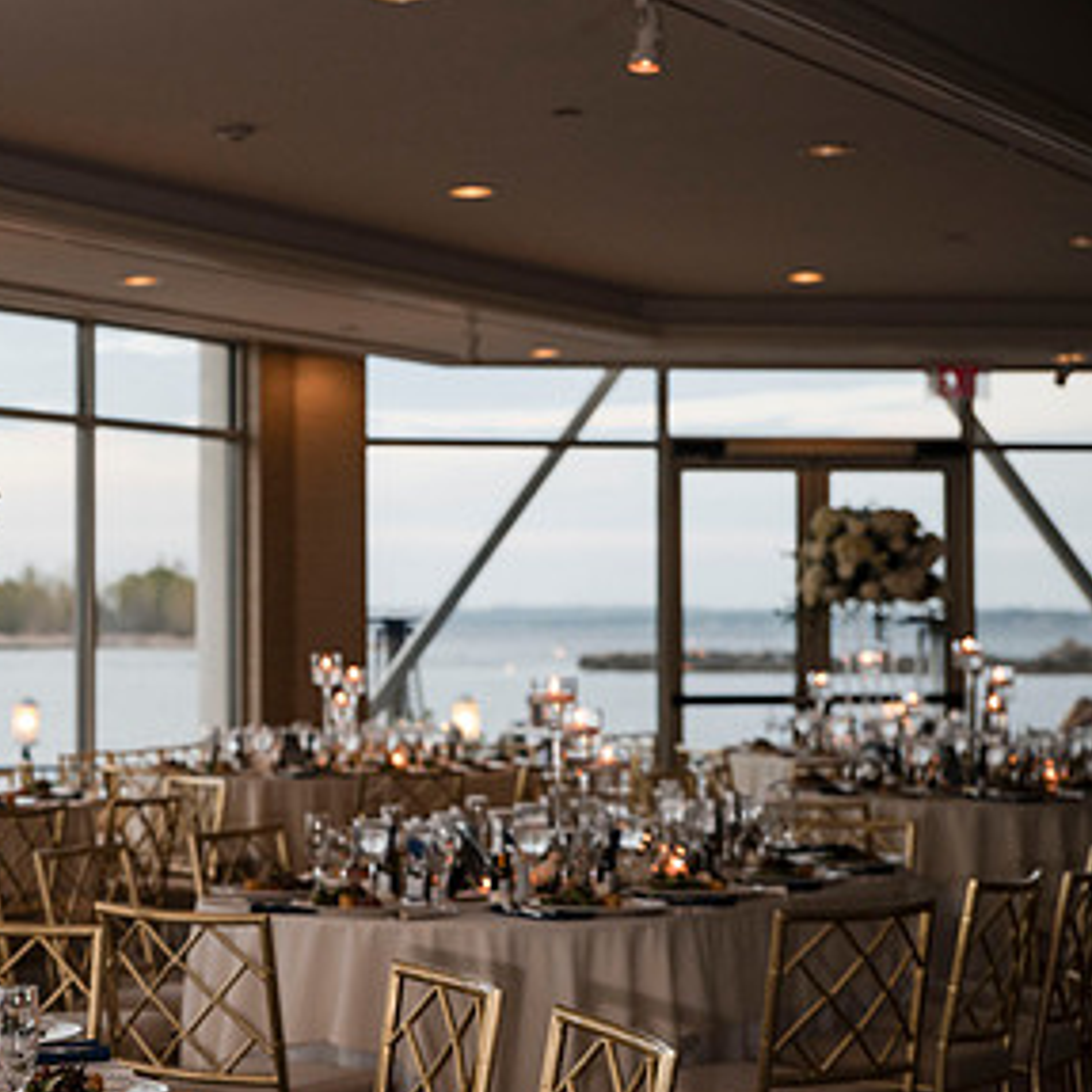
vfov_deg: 20.2
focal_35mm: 86
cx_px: 11
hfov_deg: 19.6
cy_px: 601
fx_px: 3069
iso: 1250
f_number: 3.2
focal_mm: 50
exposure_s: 1/320
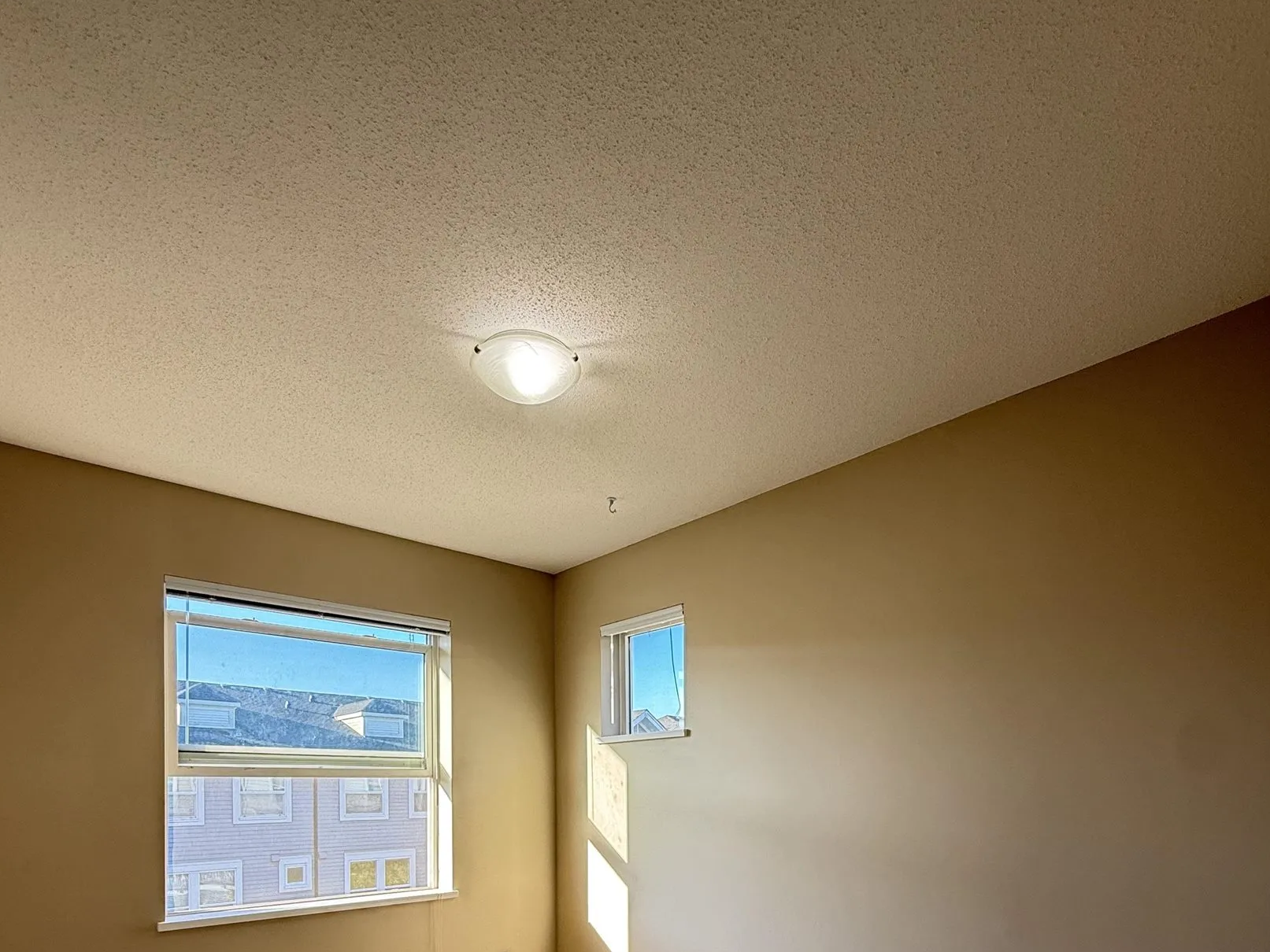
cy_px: 795
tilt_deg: +0.3
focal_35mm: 20
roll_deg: -0.3
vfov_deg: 59.4
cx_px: 624
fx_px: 734
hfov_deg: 81.7
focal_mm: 2.22
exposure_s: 1/99
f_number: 2.2
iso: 100
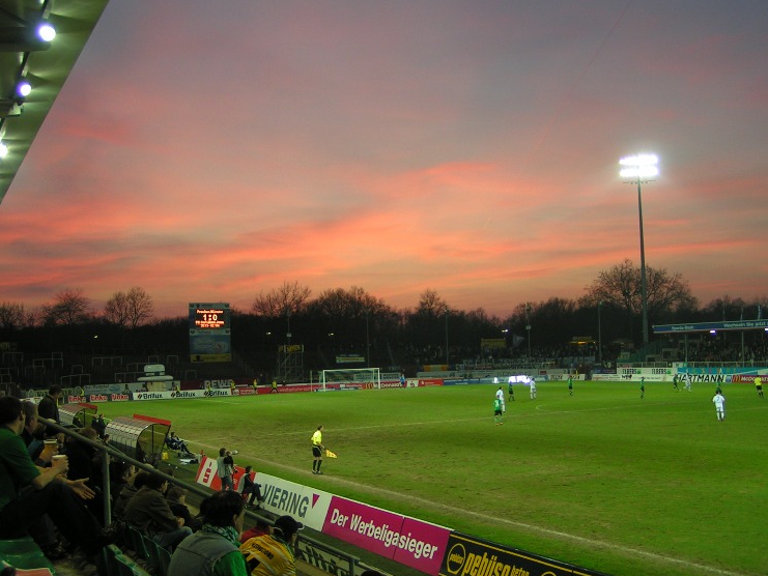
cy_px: 305
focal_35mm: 41
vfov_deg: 35.1
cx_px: 379
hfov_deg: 45.8
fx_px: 910
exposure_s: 1/40
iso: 50
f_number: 2.8
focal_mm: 5.8
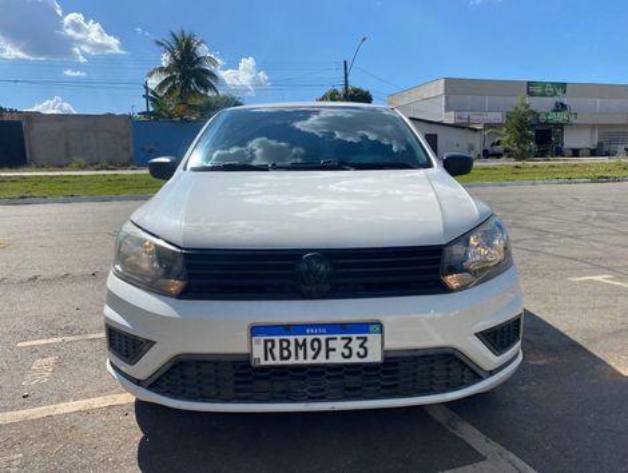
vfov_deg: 53.2
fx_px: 472
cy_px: 236
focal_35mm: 26
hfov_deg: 67.2
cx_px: 314
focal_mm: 4.25
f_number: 1.8
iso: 32
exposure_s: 1/4115
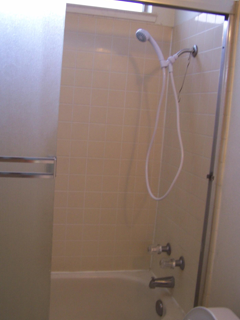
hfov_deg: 35.1
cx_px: 123
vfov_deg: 45.8
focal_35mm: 41
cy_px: 160
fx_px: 379
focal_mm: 6.3
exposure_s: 1/25
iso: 140
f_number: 2.8
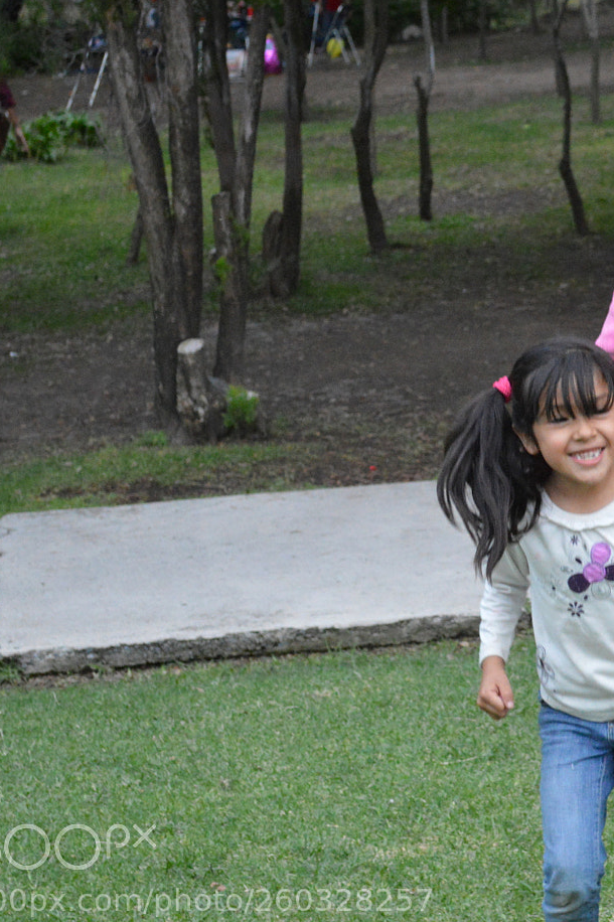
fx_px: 3018
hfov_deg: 11.4
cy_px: 444
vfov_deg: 17.4
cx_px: 712
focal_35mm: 118
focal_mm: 45
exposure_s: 1/250
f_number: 5.3
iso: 3200
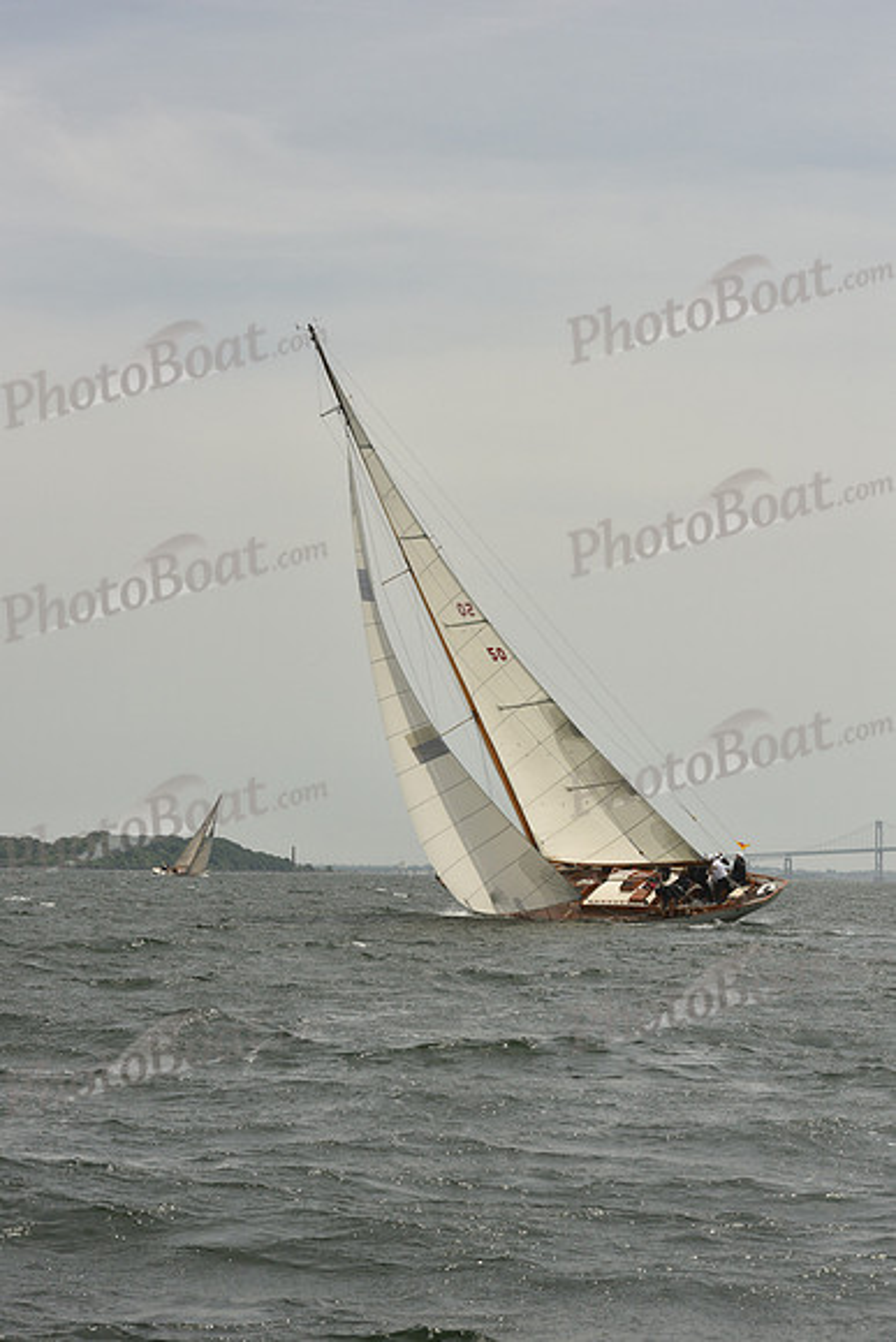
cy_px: 671
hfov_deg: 19.5
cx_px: 448
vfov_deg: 28.8
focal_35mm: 70
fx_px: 2612
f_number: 10
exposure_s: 1/1600
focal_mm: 70
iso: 400
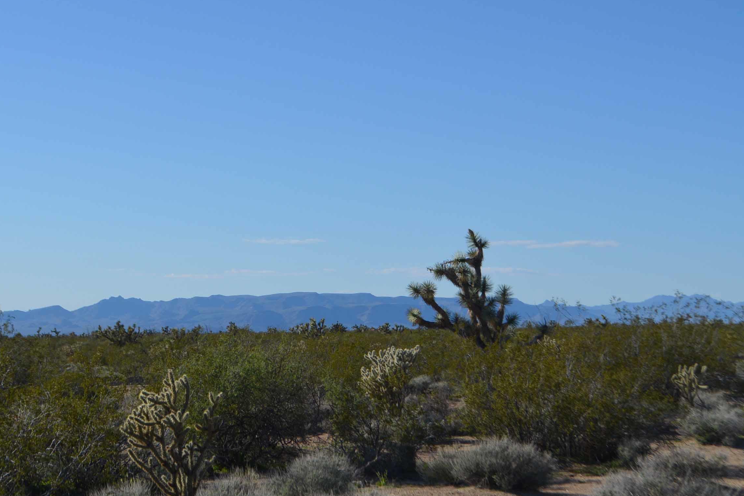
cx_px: 258
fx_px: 1633
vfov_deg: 17.3
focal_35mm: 79
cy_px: 281
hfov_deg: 25.6
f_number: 8
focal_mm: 40
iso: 400
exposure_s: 1/2000
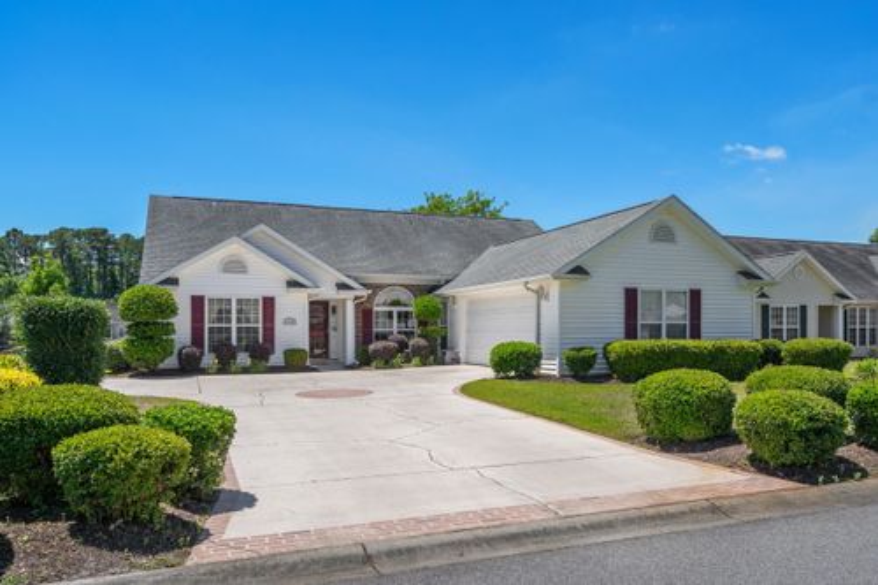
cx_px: 439
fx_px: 634
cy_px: 292
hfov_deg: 69.4
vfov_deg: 49.5
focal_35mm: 26
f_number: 8
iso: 320
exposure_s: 1/1000
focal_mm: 26
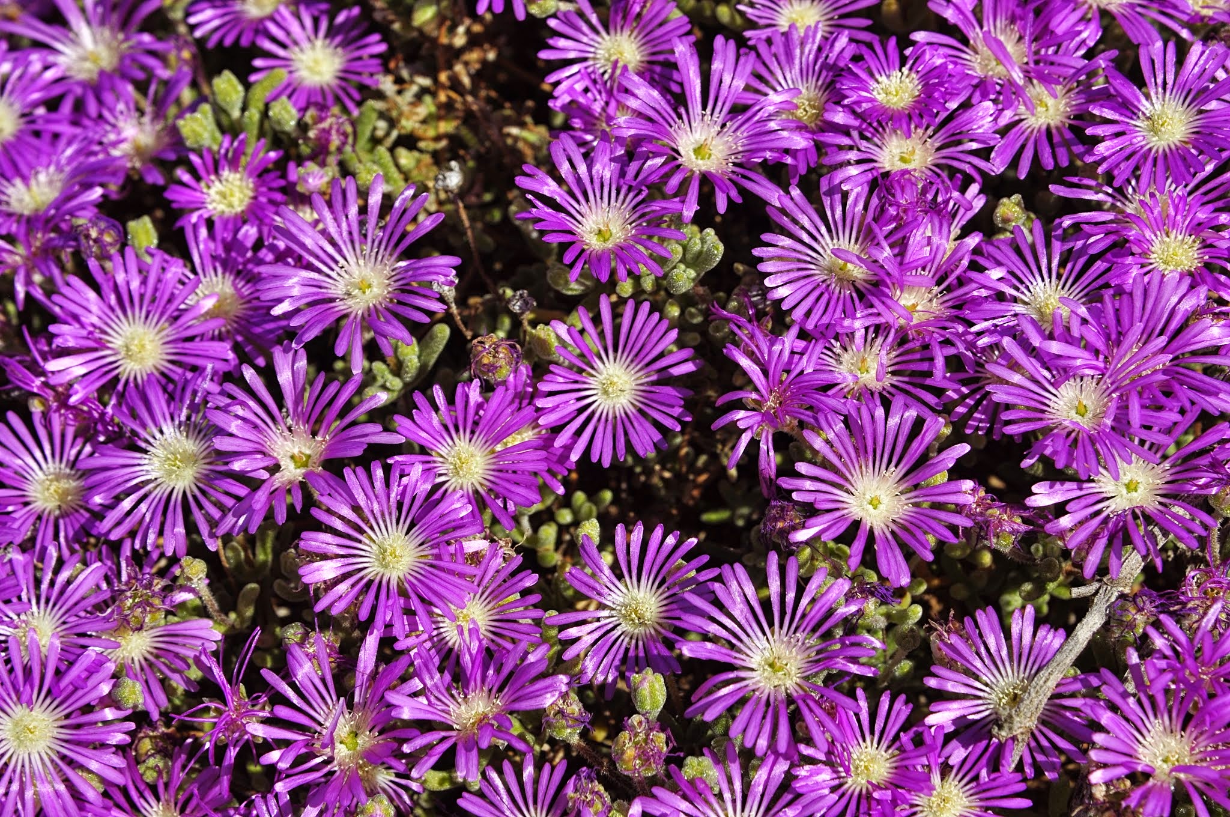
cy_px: 408
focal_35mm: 150
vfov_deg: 9.1
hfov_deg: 13.7
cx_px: 615
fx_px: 5118
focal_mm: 100
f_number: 8
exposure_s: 1/1000
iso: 200
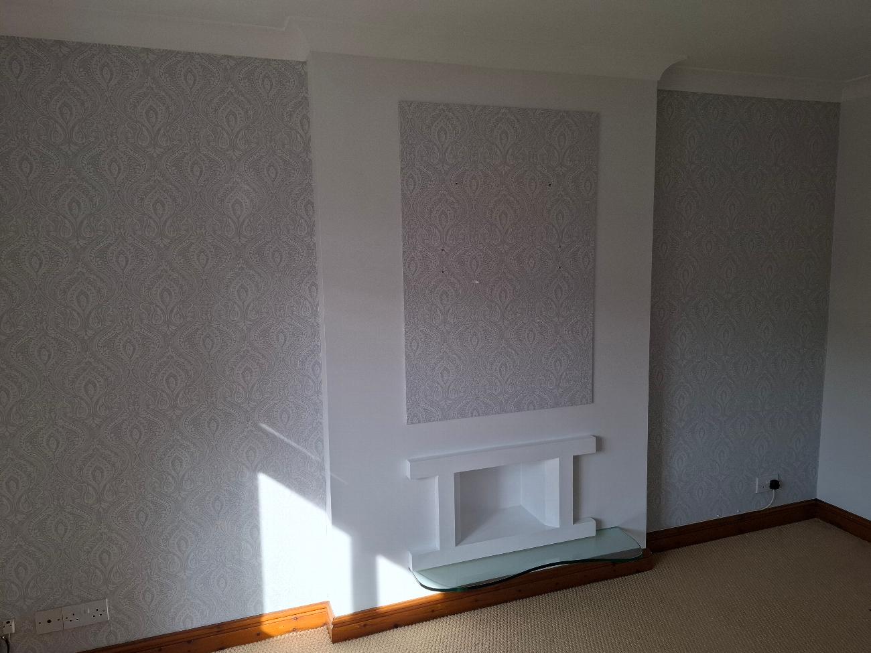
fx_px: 579
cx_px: 436
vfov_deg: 58.9
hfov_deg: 73.9
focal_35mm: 23
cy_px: 326
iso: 50
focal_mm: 5.54
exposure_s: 1/155
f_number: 1.8
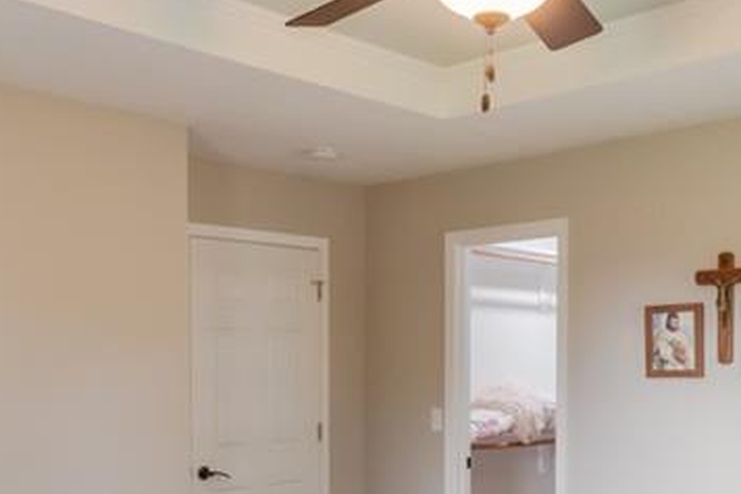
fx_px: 946
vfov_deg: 28.7
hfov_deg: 42.8
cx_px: 385
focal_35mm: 46
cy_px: 378
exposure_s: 1/125
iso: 1250
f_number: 4.5
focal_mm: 16
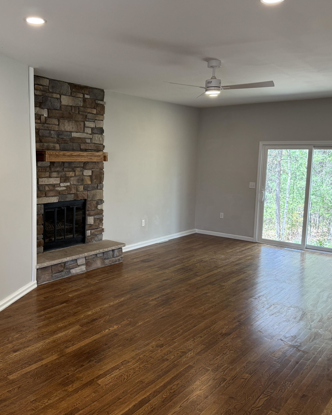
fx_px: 393
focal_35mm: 32
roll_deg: -1.5
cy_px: 207
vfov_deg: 55.7
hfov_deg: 45.4
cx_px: 126
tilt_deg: -8.2
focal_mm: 6.76
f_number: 1.78
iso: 125
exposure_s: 1/125
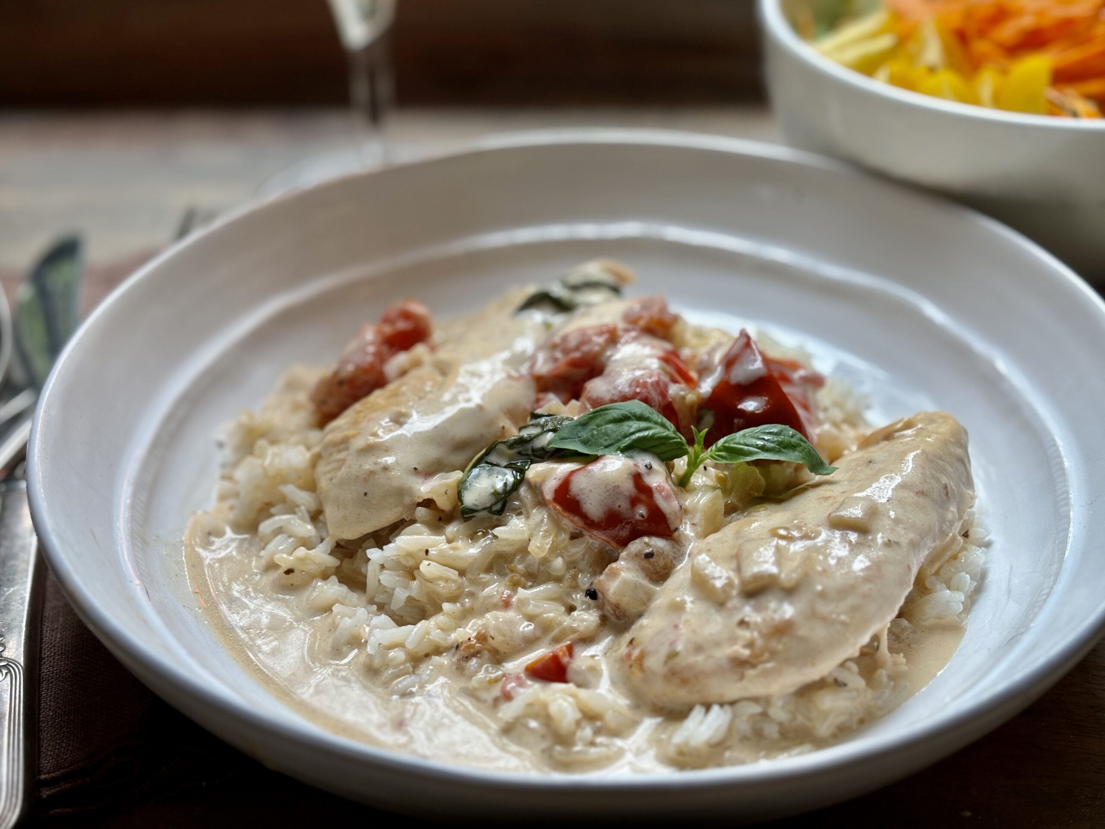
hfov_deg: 36.8
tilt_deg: -35.4
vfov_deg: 28.0
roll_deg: +0.6
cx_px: 552
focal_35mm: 52
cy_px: 414
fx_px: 1660
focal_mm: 5.96
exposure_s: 1/120
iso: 50
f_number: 1.6
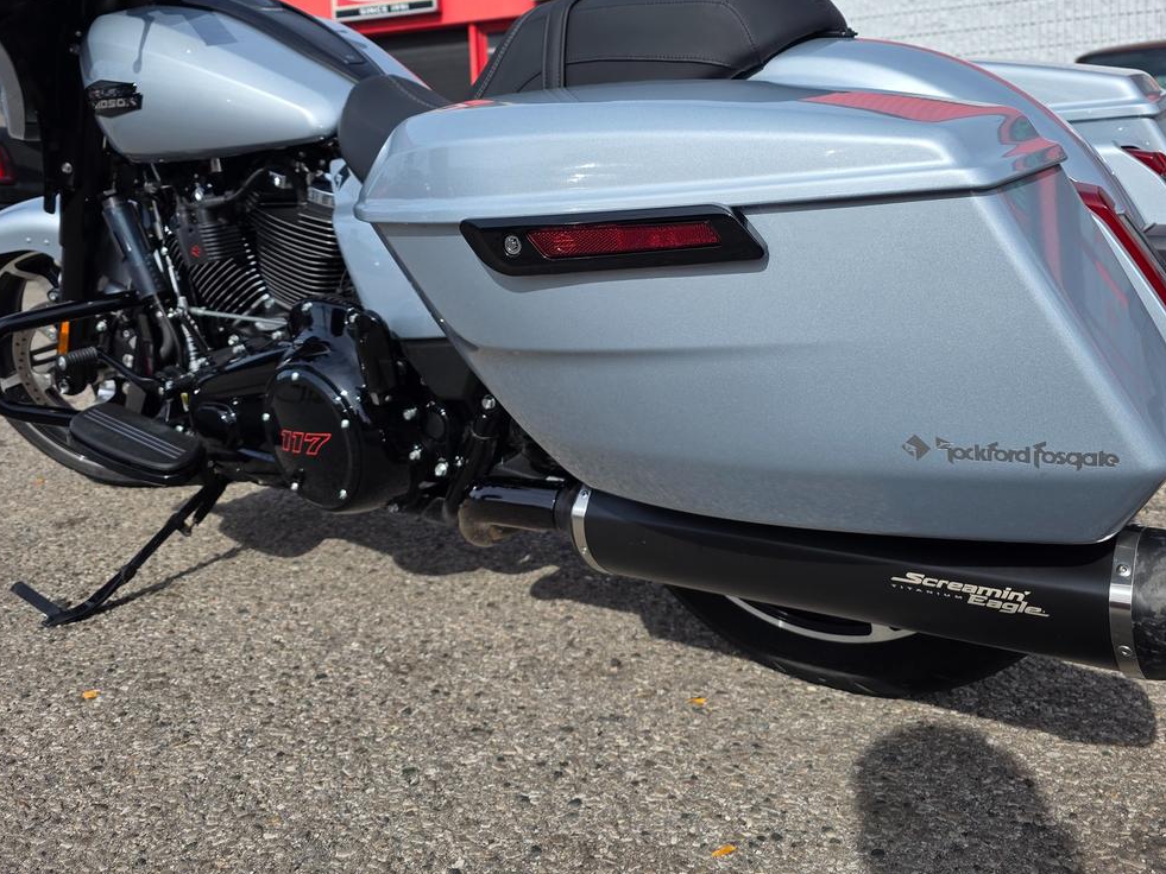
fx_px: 1011
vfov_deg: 46.3
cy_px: 318
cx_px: 636
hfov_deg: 59.9
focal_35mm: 30
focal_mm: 6.3
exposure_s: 1/5958
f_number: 1.7
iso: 80
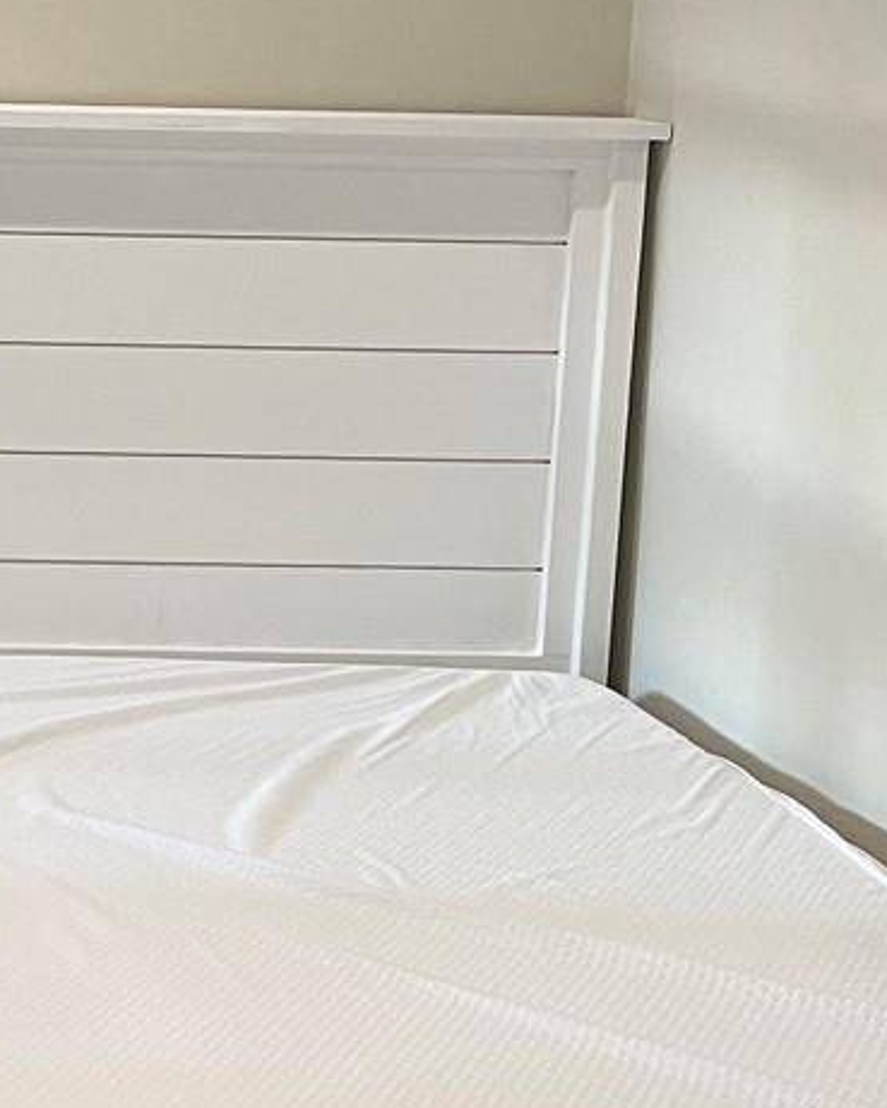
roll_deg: -0.8
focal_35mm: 88
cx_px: -411
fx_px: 2887
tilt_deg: -6.8
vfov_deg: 21.6
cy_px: 291
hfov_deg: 16.1
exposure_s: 1/60
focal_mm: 5.1
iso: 100
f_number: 1.6
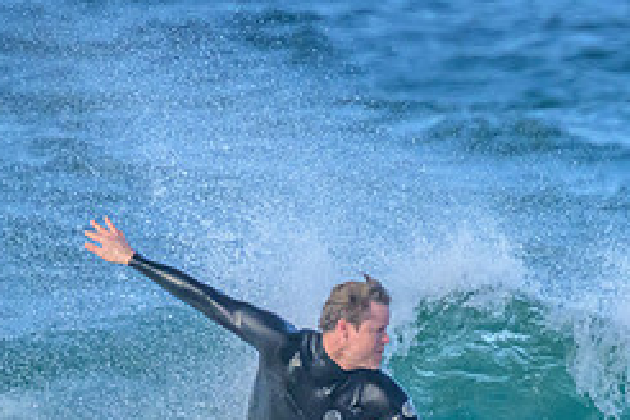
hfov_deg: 0.8
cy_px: 489
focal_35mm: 2594
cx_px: 408
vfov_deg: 0.5
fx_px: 45391
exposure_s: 1/2000
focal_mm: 800
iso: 2800
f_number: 11
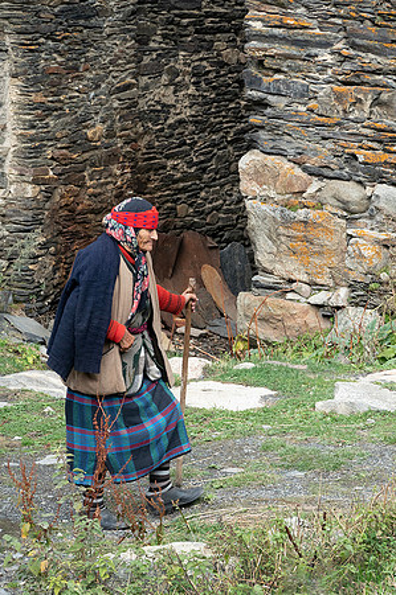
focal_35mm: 166
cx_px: 198
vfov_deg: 12.4
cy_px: 298
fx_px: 2745
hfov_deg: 8.3
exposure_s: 1/200
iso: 500
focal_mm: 60.05
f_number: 7.1
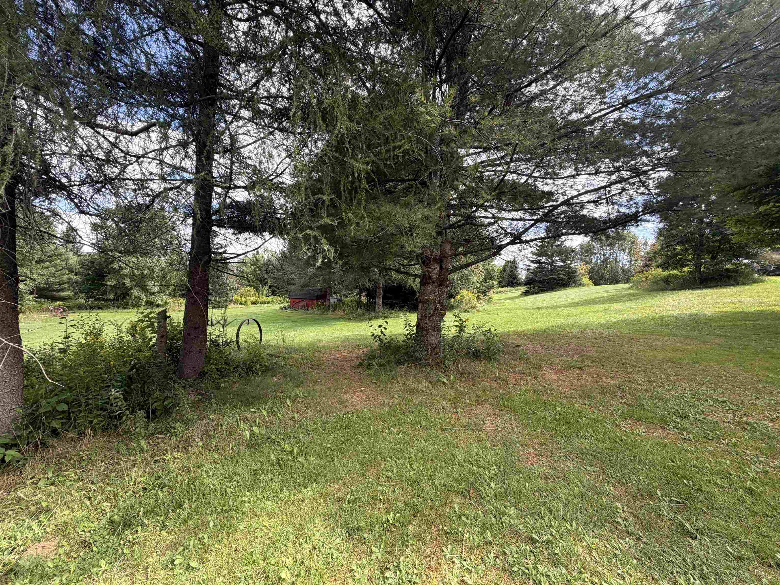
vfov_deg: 85.7
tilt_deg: +1.2
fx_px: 315
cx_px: 390
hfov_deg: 102.1
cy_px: 292
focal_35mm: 14
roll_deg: -3.6
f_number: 2.2
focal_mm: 2.22
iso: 40
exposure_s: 1/169
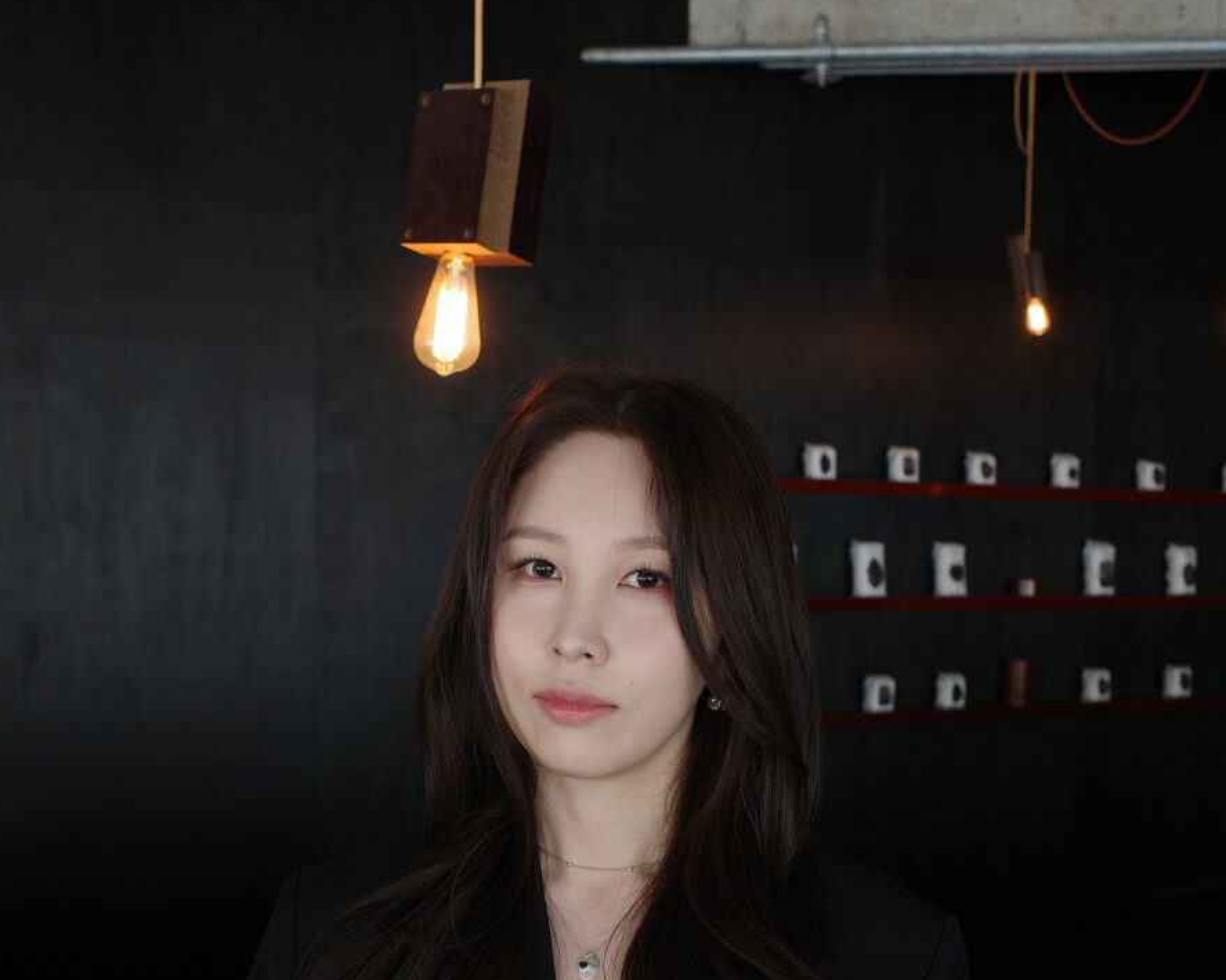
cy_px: 770
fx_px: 1814
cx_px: 614
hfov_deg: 37.3
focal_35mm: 50
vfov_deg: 29.6
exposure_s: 1/40
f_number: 3.5
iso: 200
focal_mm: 18.3
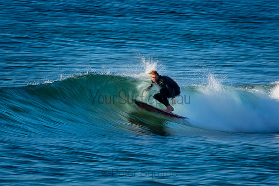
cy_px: 93
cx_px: 140
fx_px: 5814
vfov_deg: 1.8
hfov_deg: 2.7
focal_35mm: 750
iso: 100
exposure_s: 1/15
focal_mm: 500
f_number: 25
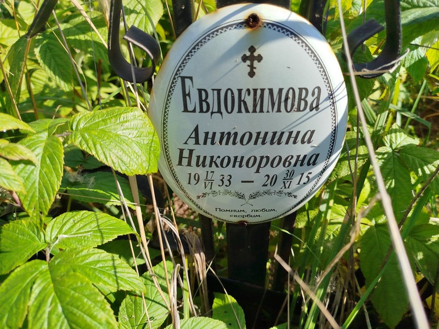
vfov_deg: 56.8
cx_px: 220
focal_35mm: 24
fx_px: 304
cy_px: 164
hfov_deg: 71.6
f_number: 1.7
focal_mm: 5.31
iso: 50
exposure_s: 1/572
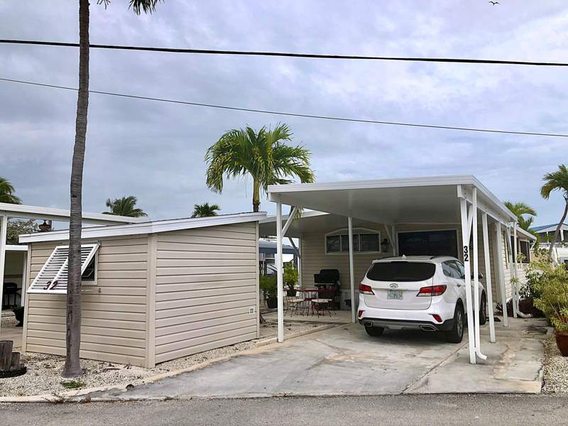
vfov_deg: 49.7
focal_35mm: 28
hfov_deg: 63.4
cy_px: 213
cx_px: 284
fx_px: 459
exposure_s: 1/3040
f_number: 1.8
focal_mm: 3.99
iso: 20
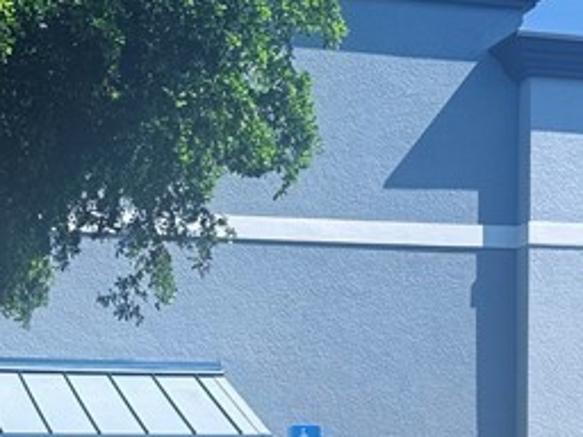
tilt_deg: -2.0
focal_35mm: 96
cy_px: 574
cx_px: 102
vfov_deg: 14.7
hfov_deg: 20.2
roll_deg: +0.2
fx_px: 1617
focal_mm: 6.76
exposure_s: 1/4049
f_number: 1.78
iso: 80
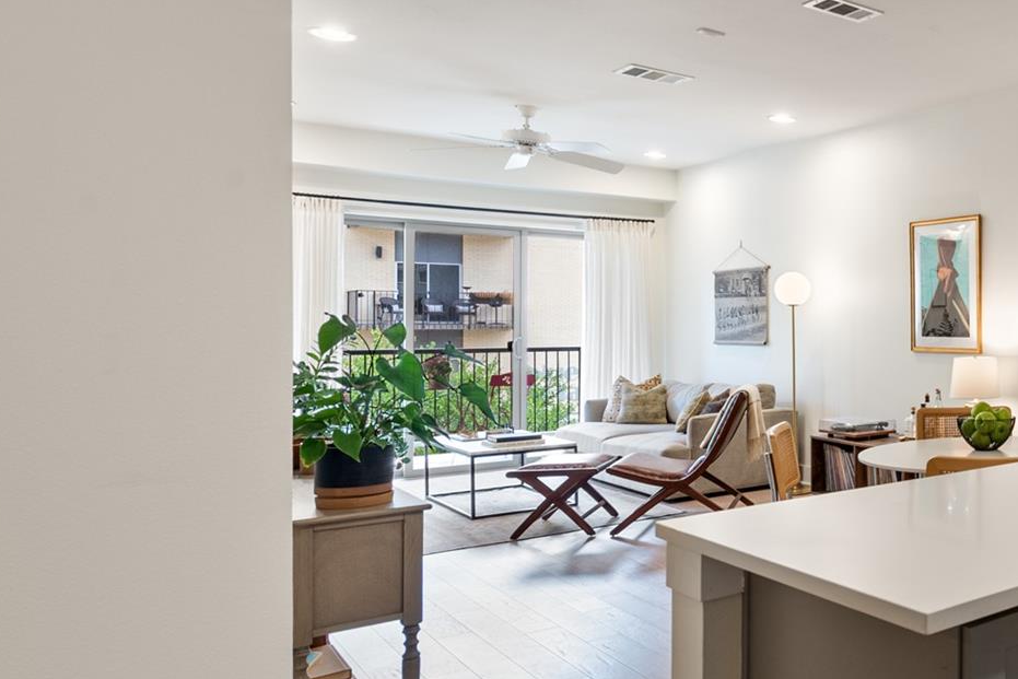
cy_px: 317
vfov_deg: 40.0
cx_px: 1103
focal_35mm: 33
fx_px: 933
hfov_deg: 44.6
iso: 400
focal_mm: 15
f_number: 8
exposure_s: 1/3
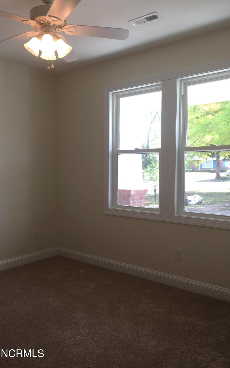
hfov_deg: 40.6
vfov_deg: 61.2
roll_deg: +0.1
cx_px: 105
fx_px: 311
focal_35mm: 31
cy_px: 185
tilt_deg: -3.7
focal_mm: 4.15
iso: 50
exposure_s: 1/120
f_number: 2.2
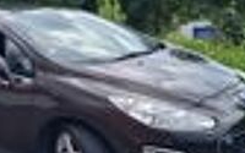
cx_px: 47
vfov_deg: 19.7
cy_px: 102
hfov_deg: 30.3
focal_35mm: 66
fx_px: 441
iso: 50
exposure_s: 1/1548
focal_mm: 5.4
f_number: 1.8
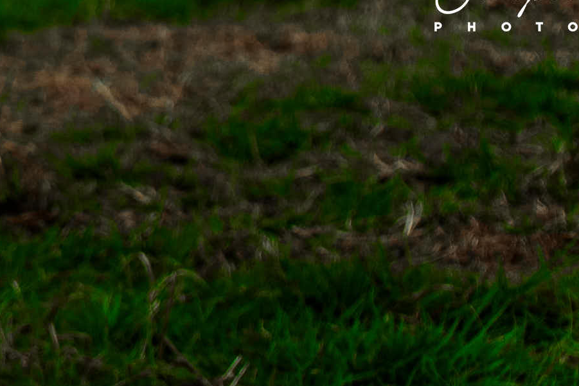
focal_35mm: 233
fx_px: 3748
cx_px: -995
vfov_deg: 5.8
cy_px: -412
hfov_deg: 7.9
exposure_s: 1/640
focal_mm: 35
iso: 80
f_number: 2.5
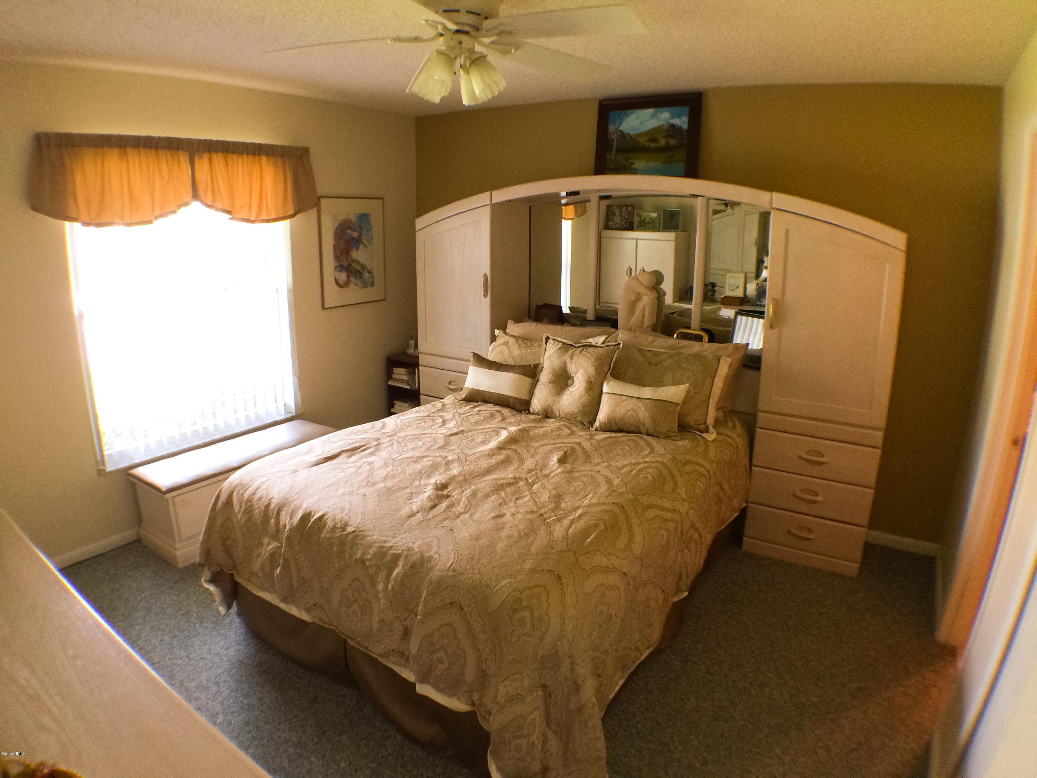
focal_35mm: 29
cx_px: 518
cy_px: 389
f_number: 2.2
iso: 64
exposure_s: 1/30
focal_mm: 4.15
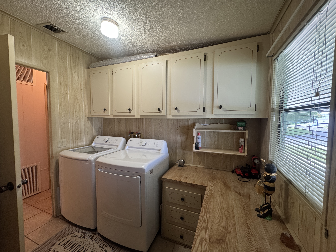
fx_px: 136
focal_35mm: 14
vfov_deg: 85.7
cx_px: 168
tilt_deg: -3.7
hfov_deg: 102.1
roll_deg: -0.3
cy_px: 126
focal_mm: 2.22
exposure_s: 1/60
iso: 250
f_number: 2.2
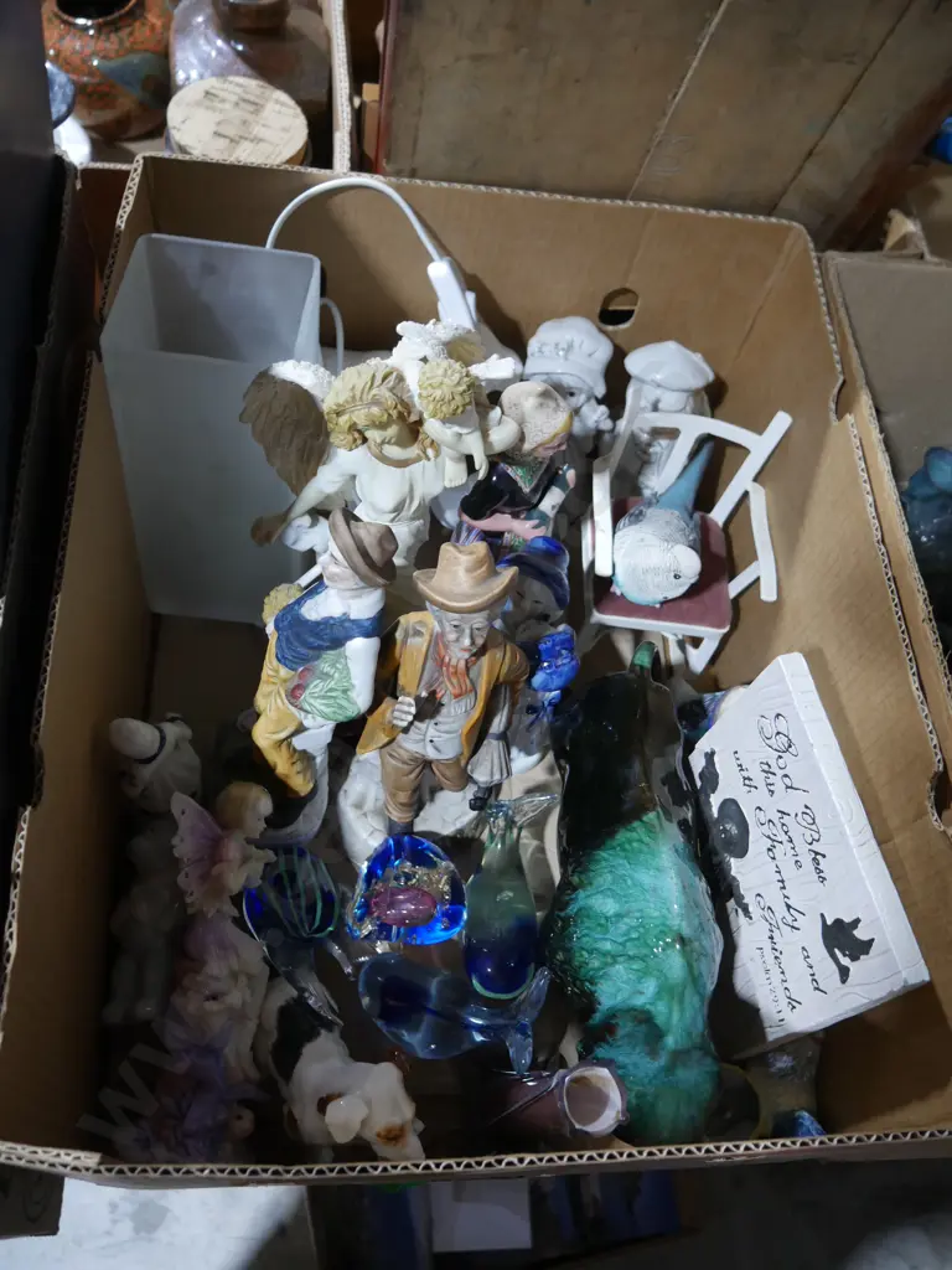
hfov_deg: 49.7
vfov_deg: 63.4
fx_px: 1027
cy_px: 635
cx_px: 476
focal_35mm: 28
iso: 800
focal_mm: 14
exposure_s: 1/60
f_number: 3.5
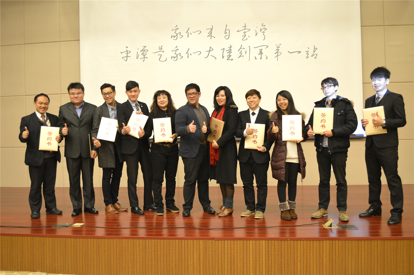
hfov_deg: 62.0
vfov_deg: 43.5
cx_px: 207
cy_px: 138
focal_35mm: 30
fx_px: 345
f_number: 3.8
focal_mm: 20
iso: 800
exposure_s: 1/15
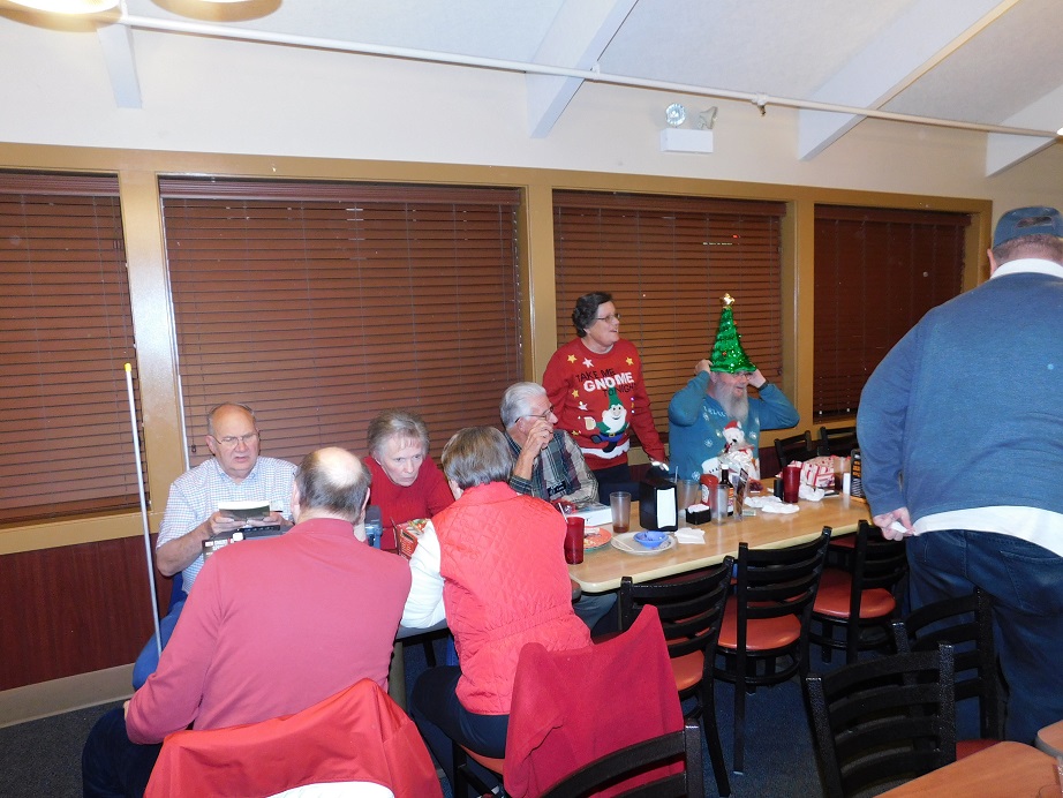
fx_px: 706
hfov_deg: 73.9
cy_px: 399
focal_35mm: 23
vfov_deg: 58.9
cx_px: 532
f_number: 3
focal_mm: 4
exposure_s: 1/30
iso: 220
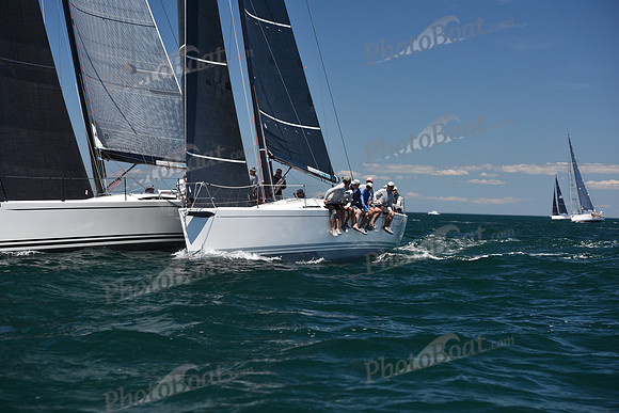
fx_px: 1548
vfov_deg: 15.2
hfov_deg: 22.6
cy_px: 206
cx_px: 310
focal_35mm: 90
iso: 250
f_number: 5
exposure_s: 1/800
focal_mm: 90
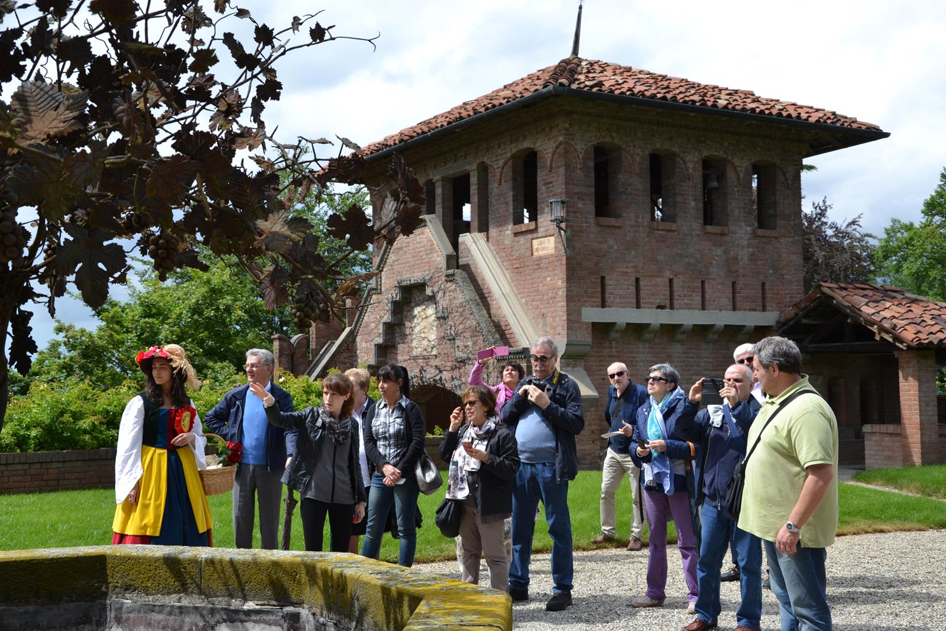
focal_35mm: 45
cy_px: 316
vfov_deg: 29.9
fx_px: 1183
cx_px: 473
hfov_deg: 43.6
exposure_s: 1/250
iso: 100
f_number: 7.1
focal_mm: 30
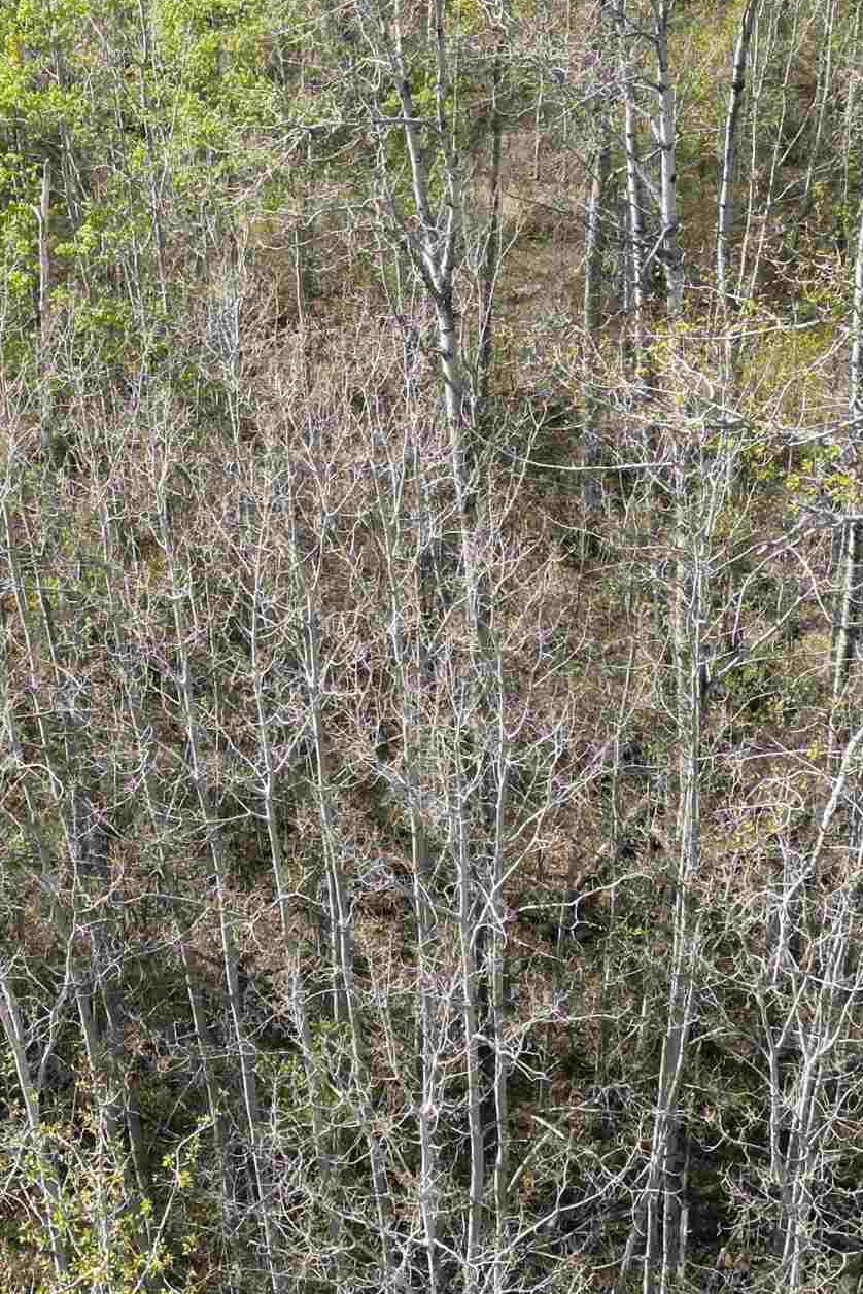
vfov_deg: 32.5
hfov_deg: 21.8
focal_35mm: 61
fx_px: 2193
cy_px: 396
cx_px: 107
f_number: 1.7
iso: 100
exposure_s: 1/1250
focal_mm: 6.72
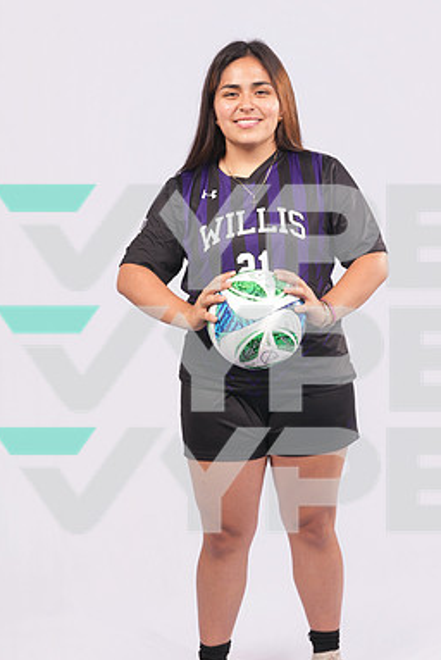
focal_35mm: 54
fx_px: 990
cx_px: 250
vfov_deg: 36.8
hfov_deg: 25.1
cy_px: 360
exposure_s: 1/200
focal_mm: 46
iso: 160
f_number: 7.1
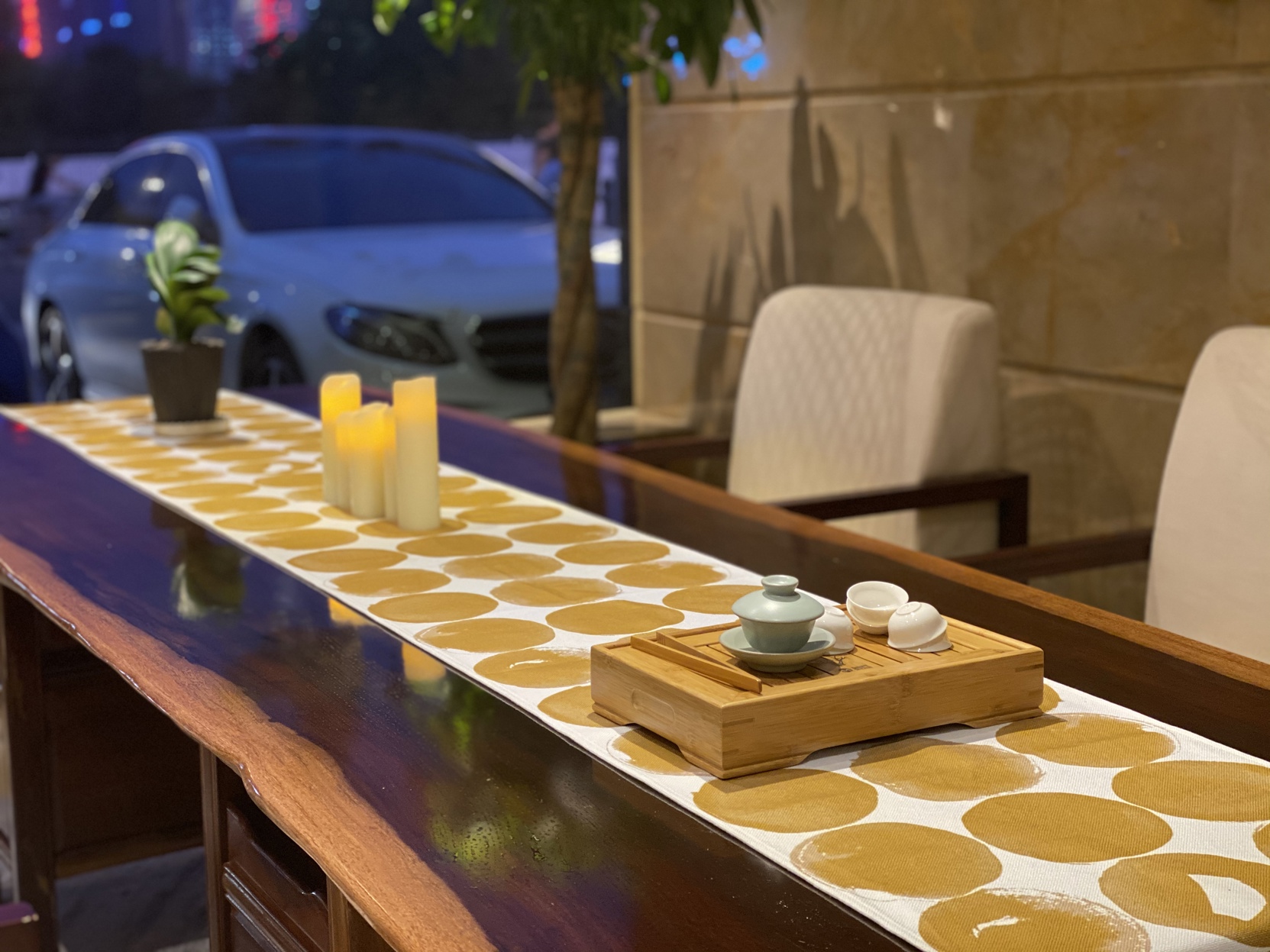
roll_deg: +1.3
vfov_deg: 28.0
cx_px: 635
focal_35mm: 52
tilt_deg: -9.9
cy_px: 476
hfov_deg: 36.8
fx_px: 1908
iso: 125
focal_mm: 6
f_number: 2
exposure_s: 1/33
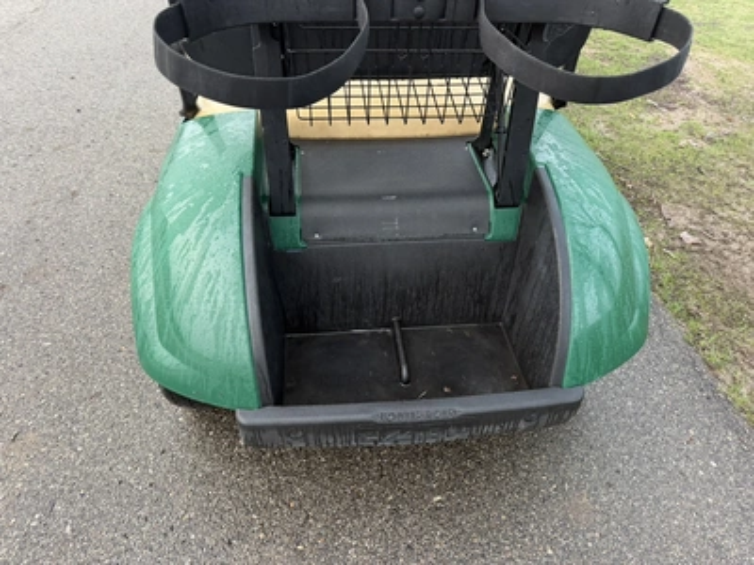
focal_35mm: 24
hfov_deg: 71.6
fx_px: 523
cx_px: 377
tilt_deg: -45.0
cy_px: 282
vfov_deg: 56.8
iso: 200
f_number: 1.78
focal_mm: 6.76
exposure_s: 1/115
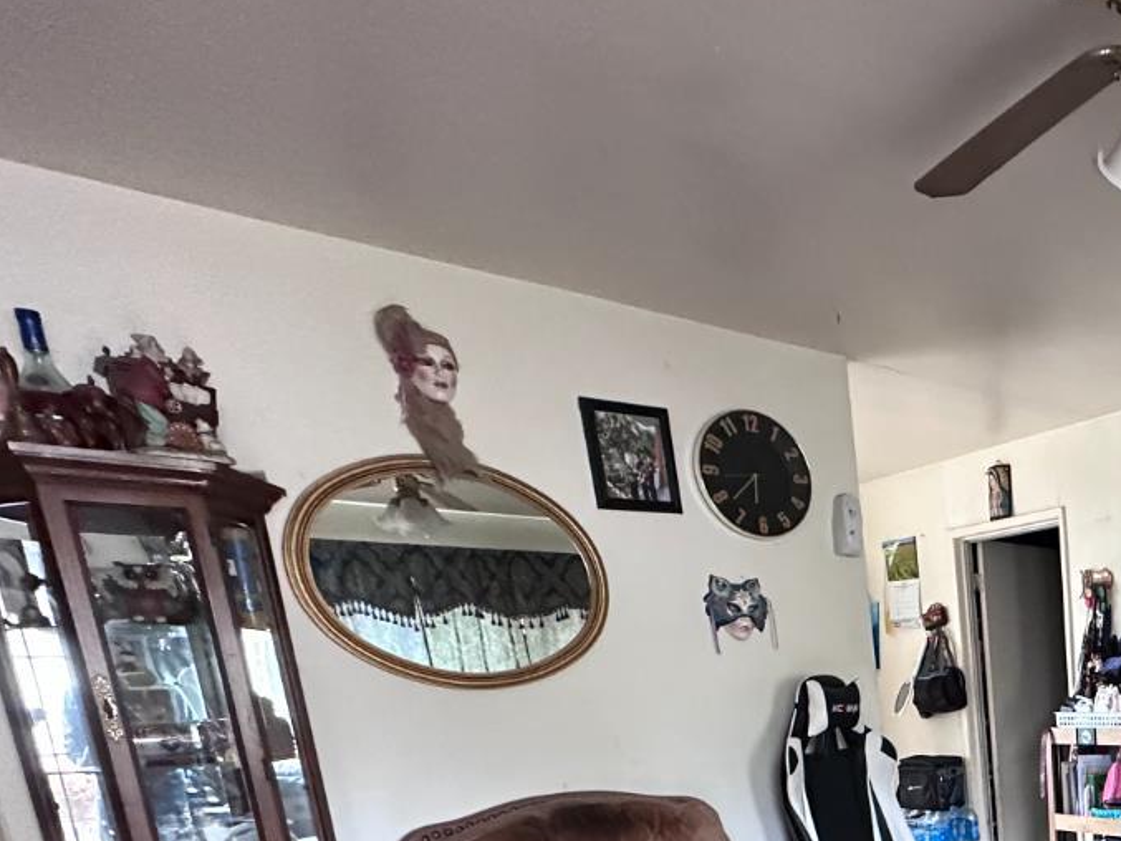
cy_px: 911
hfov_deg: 47.7
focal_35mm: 31
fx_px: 1004
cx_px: 1134
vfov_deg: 38.2
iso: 640
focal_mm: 2.22
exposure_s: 1/60
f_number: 2.2
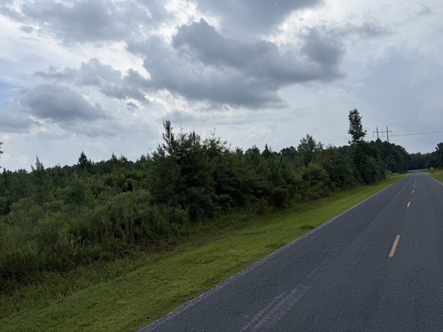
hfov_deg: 71.6
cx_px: 222
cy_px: 166
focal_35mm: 24
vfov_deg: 56.8
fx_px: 307
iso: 80
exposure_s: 1/4167
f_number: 1.78
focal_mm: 6.76
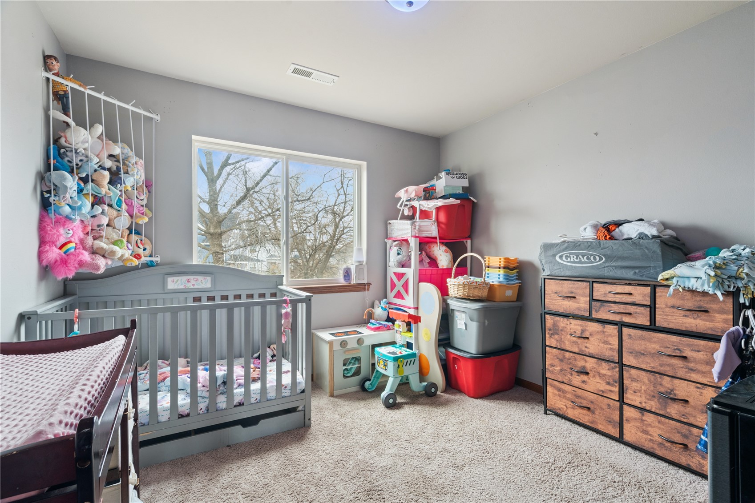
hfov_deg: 96.7
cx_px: 378
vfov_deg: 73.7
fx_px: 335
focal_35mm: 16
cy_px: 252
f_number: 10
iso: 400
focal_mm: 16
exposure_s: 1/4
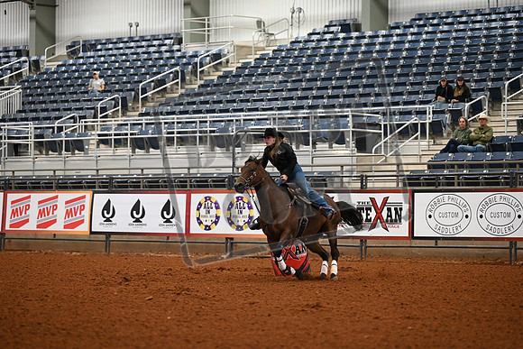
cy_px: 174
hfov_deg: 15.8
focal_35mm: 130
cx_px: 262
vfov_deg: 10.6
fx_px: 1889
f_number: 2.8
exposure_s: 1/640
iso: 3200
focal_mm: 130
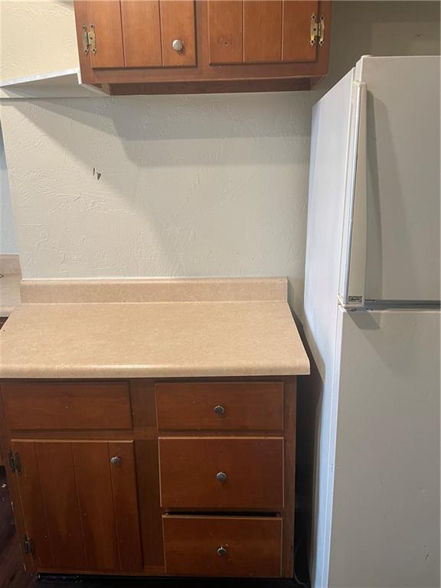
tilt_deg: -16.3
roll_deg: +0.6
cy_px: 294
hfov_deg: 53.1
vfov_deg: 67.3
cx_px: 220
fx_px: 442
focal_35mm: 26
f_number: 1.6
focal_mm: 4.2
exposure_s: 1/60
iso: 160
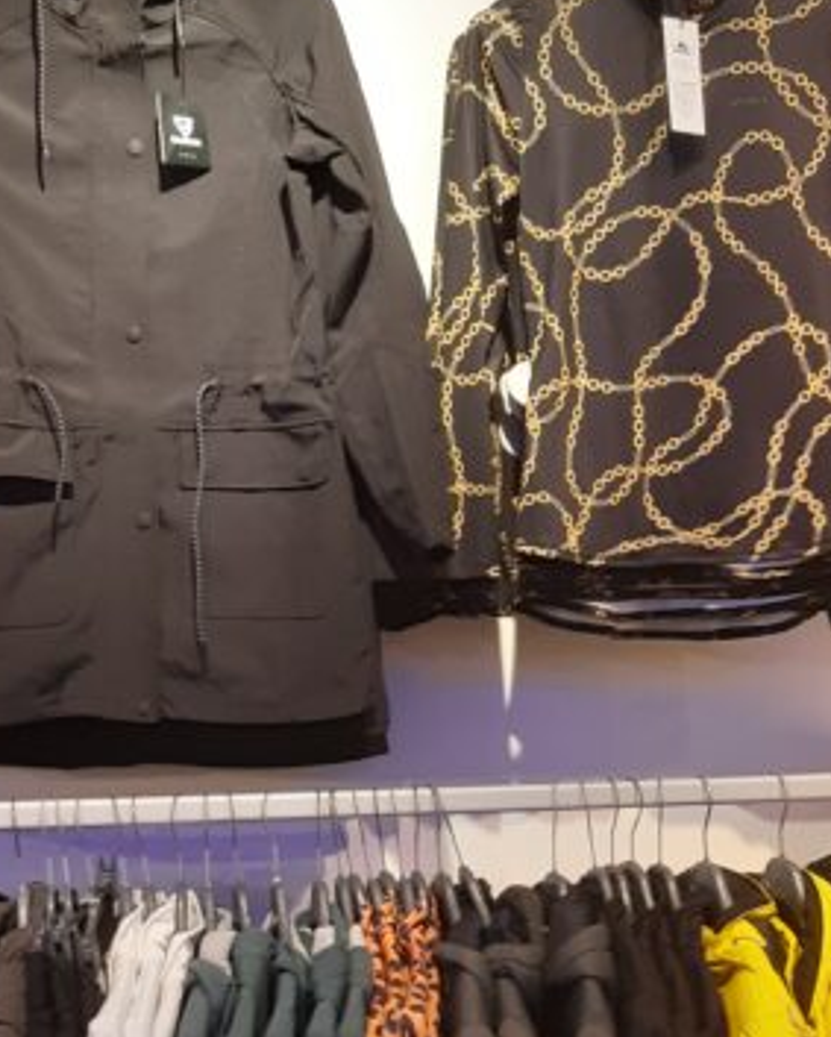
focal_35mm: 67
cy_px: 677
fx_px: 2057
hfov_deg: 22.8
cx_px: 473
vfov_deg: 28.1
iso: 100
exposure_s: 1/50
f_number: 1.7
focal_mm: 3.92
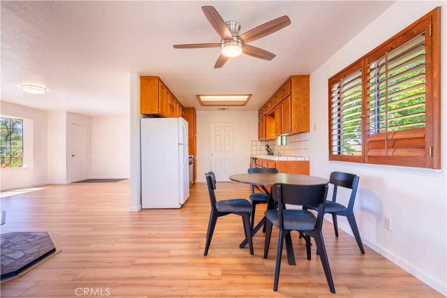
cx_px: 224
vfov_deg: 70.4
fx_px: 211
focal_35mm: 17
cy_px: 149
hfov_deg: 93.3
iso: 400
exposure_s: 1/125
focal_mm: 17
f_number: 8
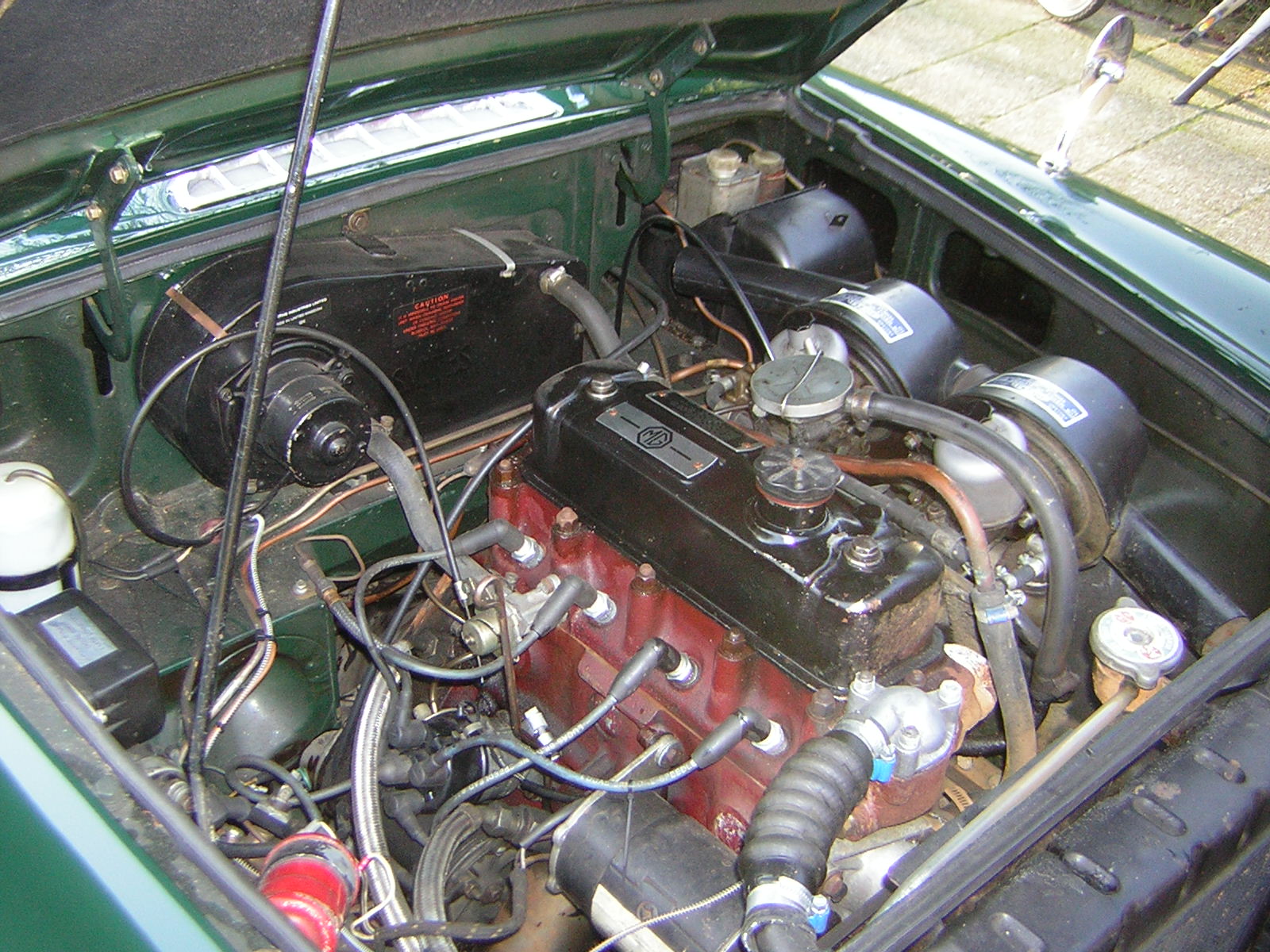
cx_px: 635
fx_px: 1321
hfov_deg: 51.4
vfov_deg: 39.7
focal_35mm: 36
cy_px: 476
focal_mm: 4.7
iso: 113
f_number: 2.6
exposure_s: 1/60.1
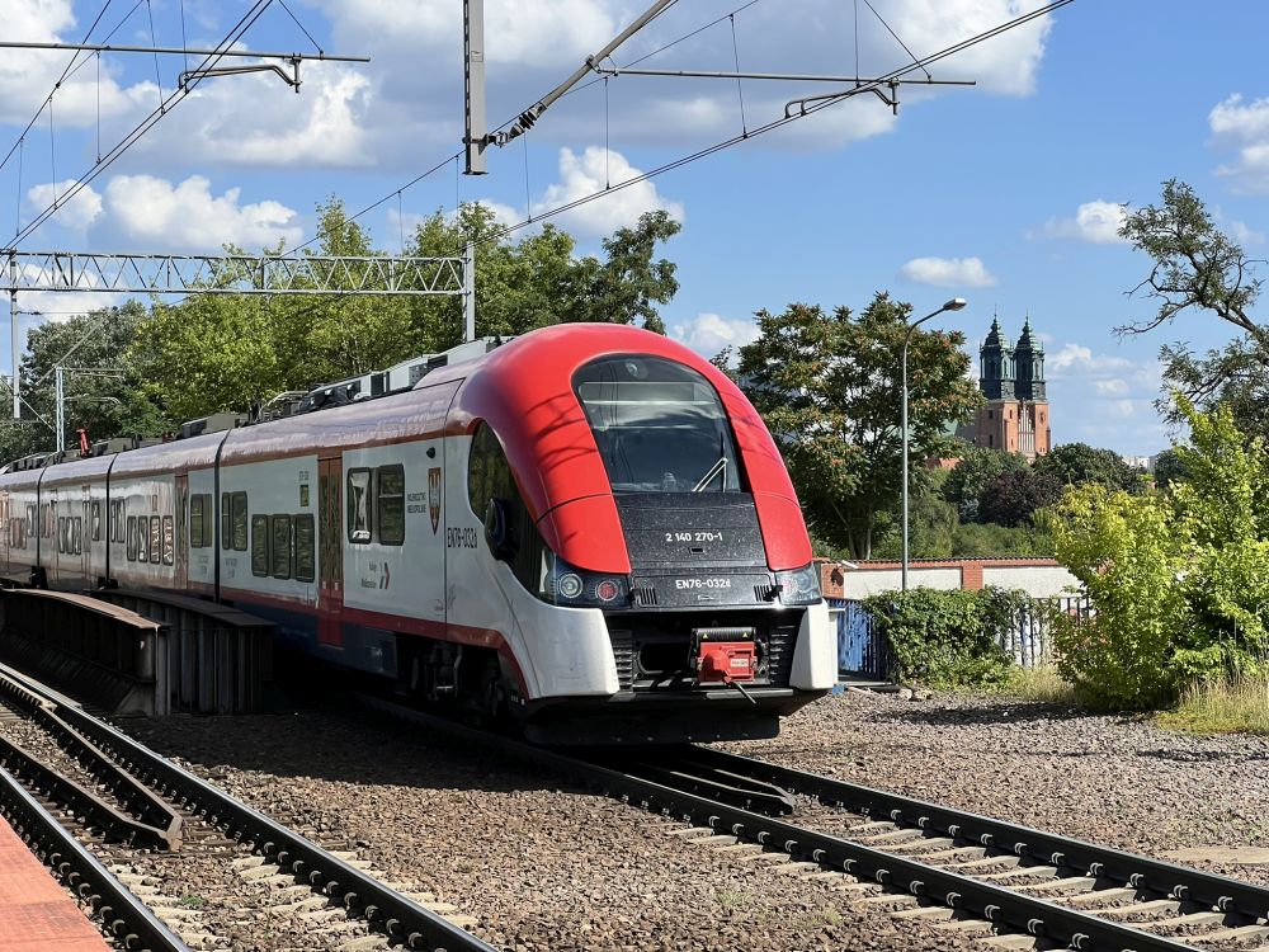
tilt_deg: +0.6
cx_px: 634
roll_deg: +0.9
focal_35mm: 77
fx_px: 2823
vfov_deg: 19.1
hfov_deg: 25.3
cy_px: 476
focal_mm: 9
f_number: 2.8
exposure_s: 1/732
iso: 32
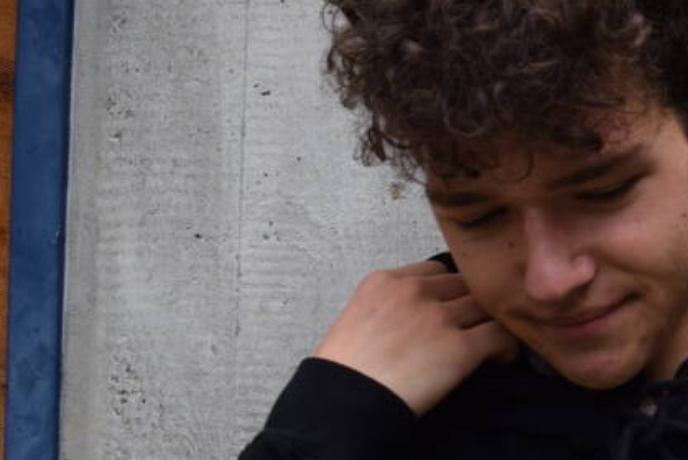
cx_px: 779
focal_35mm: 99
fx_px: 1897
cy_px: 373
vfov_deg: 13.7
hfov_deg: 19.6
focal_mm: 27
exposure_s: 1/125
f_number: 5.6
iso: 280
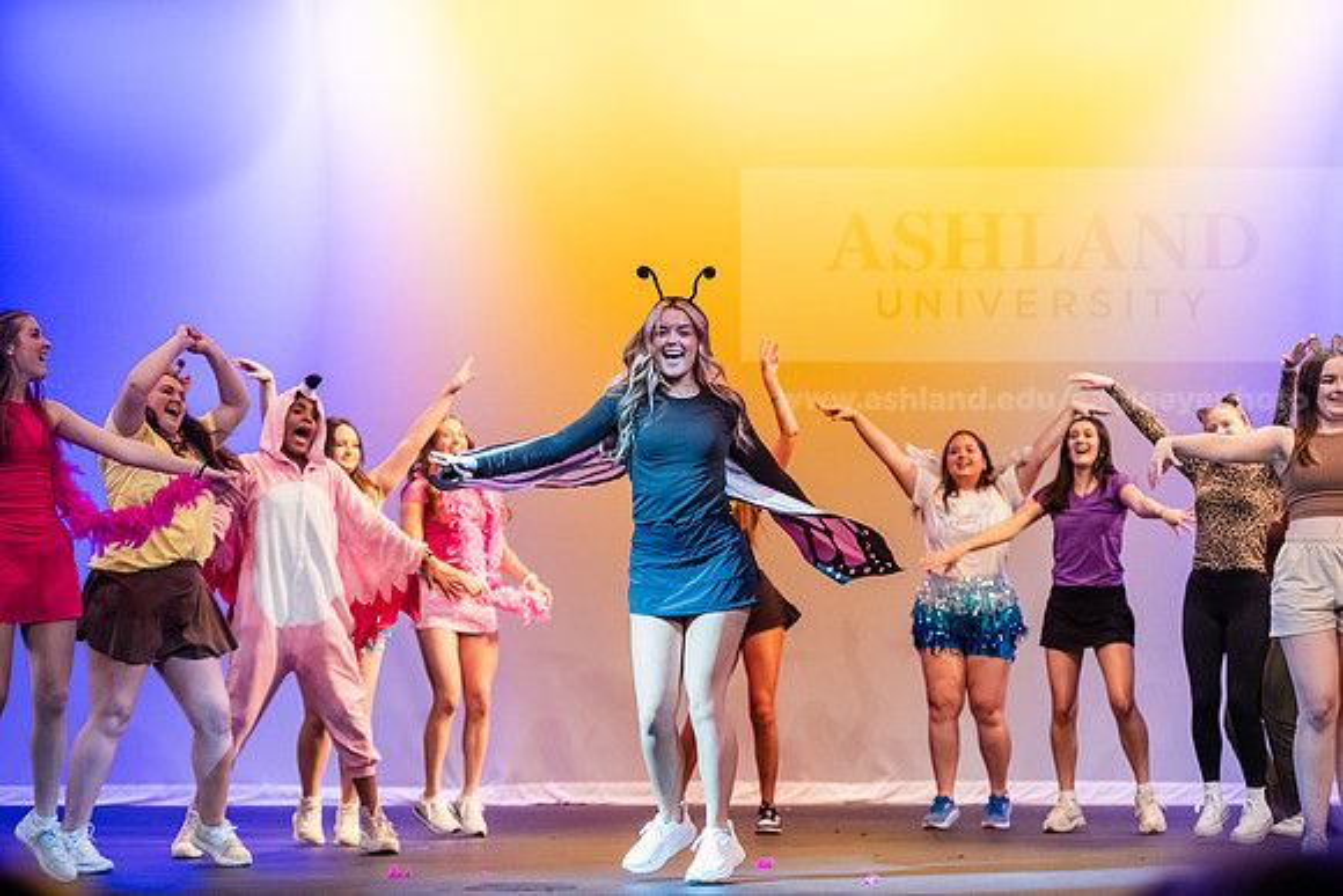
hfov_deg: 23.6
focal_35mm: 86
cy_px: 448
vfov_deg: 15.9
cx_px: 672
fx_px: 3209
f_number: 3.2
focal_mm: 86
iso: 4000
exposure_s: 1/250
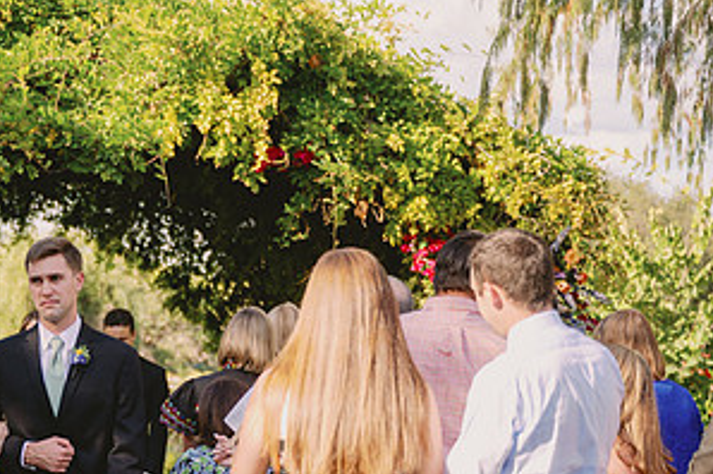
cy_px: 438
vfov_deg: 12.4
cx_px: 31
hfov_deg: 18.4
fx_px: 2156
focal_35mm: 109
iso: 100
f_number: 2.8
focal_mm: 56
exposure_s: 1/1000
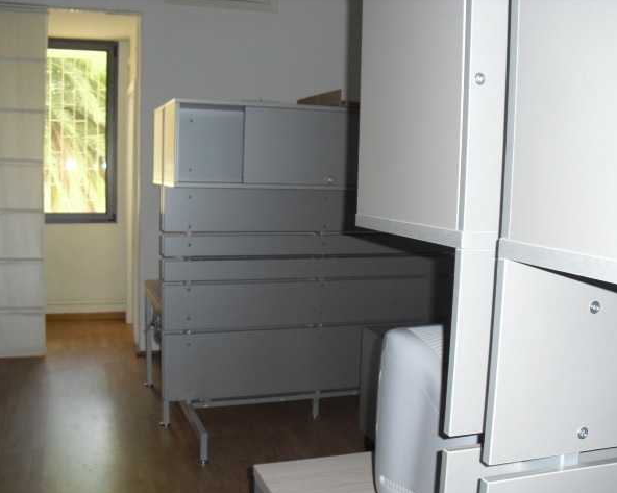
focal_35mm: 38
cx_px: 297
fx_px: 694
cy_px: 247
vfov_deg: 39.1
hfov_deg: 47.9
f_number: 3.1
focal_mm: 6.3
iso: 200
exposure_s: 1/60
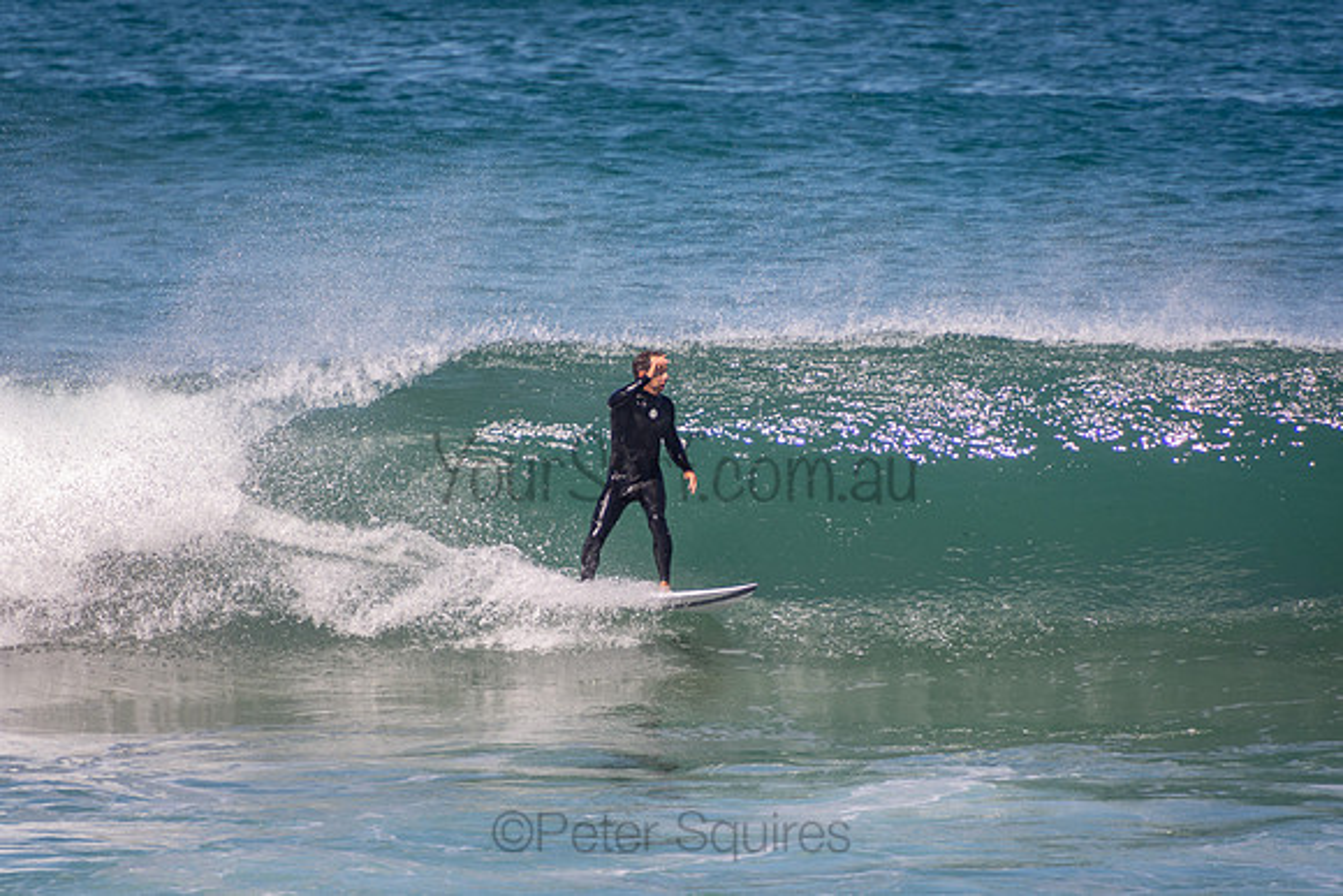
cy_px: 448
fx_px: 22388
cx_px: 672
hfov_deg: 3.4
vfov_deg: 2.3
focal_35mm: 600
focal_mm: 400
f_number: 5.6
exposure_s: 1/1250
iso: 250
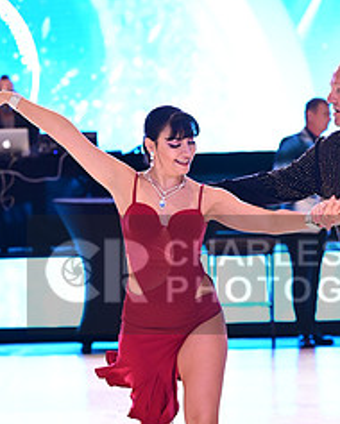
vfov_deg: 9.2
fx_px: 2626
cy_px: 276
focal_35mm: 209
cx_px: 274
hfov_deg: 7.4
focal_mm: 91
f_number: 2.8
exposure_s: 1/250
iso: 1600
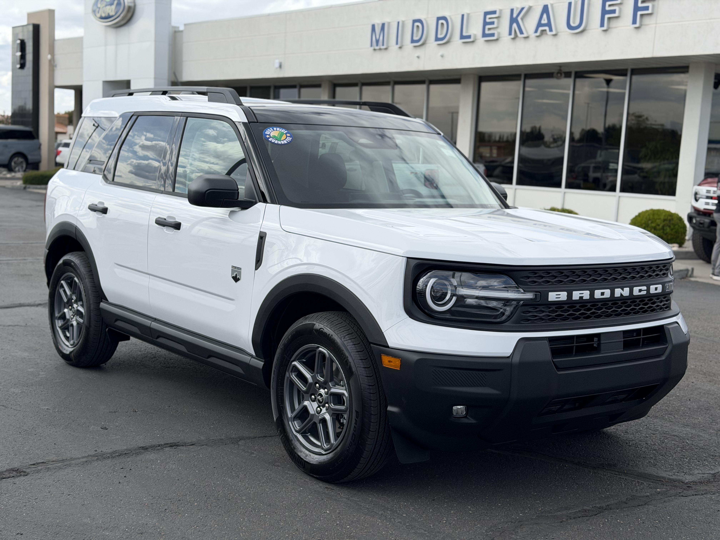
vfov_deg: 30.3
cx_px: 360
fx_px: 998
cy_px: 270
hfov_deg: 39.7
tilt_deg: -6.8
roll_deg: -2.2
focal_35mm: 48
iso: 64
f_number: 1.78
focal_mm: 6.76
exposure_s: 1/4329
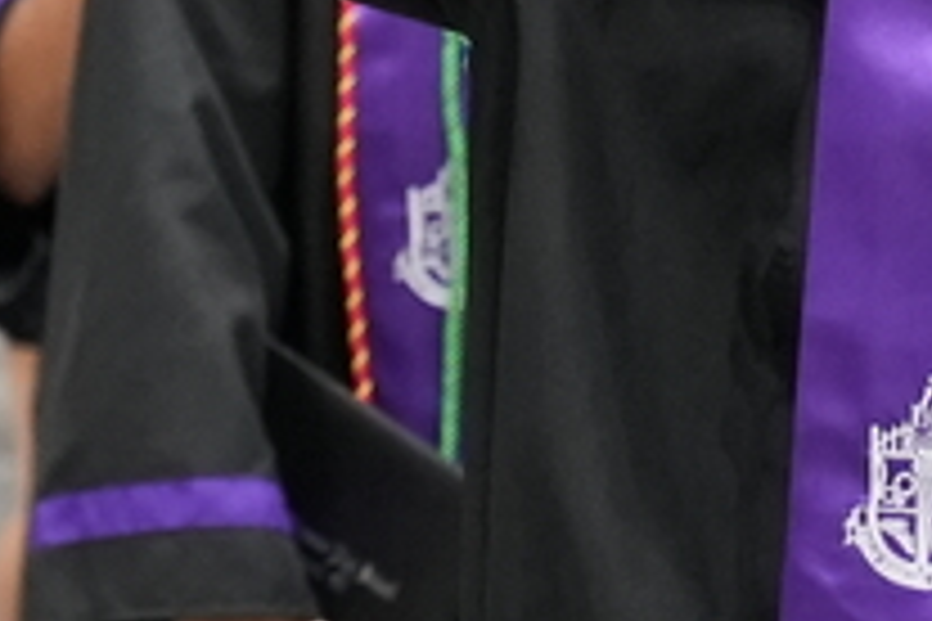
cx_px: 639
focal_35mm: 433
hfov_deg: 4.8
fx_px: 11209
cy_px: -173
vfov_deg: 3.2
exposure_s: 1/125
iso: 6400
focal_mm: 70
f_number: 4
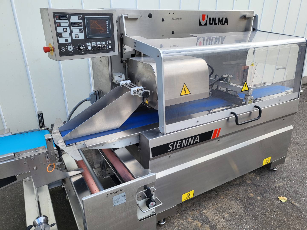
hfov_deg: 67.3
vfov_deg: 53.1
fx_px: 231
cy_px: 115
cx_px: 154
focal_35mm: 26
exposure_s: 1/524
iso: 50
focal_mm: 4.25
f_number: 1.8
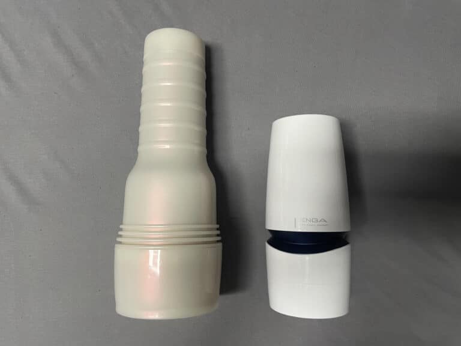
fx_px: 346
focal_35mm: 26
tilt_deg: -86.2
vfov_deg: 53.1
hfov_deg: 67.3
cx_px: 230
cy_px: 173
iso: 250
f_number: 1.6
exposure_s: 1/60
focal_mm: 4.2
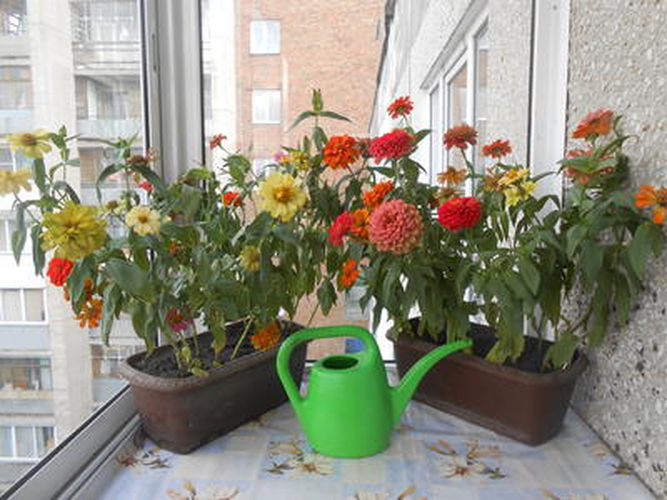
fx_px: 501
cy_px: 250
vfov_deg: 53.1
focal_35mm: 26
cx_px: 334
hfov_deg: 67.3
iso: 80
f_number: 3.5
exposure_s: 1/100
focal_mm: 4.6
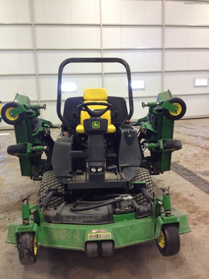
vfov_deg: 52.6
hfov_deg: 40.7
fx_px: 282
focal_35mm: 35
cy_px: 140
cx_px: 104
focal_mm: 4.28
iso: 64
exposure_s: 1/20
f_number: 2.4
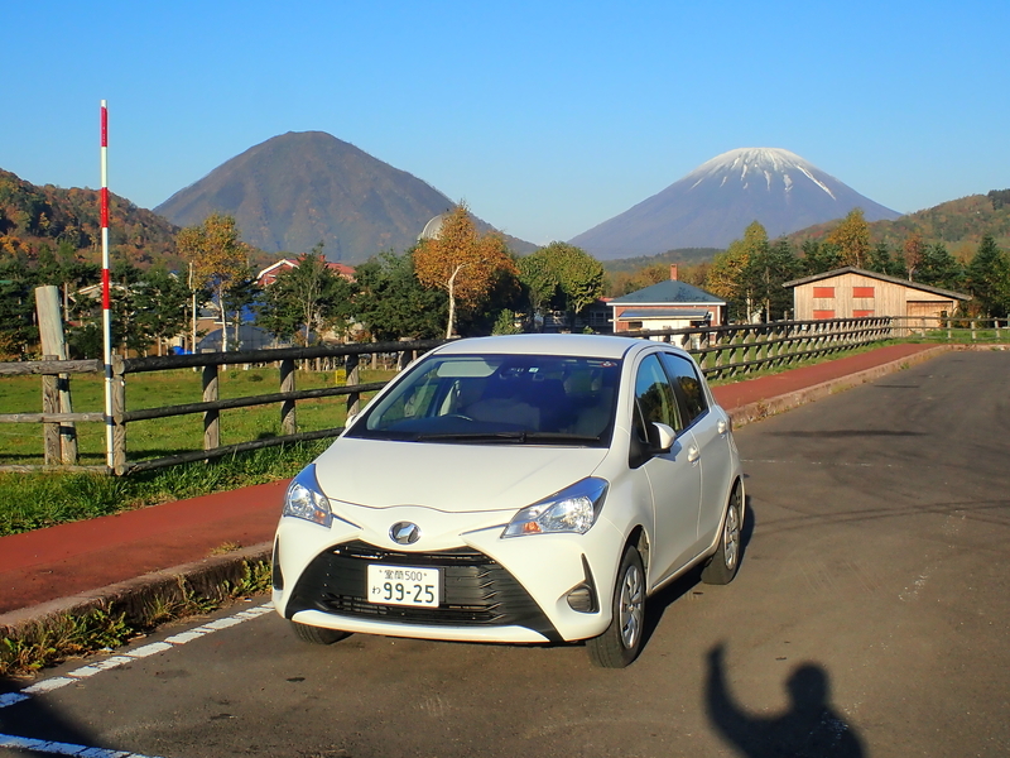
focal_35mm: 74
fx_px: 2159
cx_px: 505
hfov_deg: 26.3
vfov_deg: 19.9
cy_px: 379
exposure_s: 1/500
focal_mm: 13.47
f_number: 5.6
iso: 100
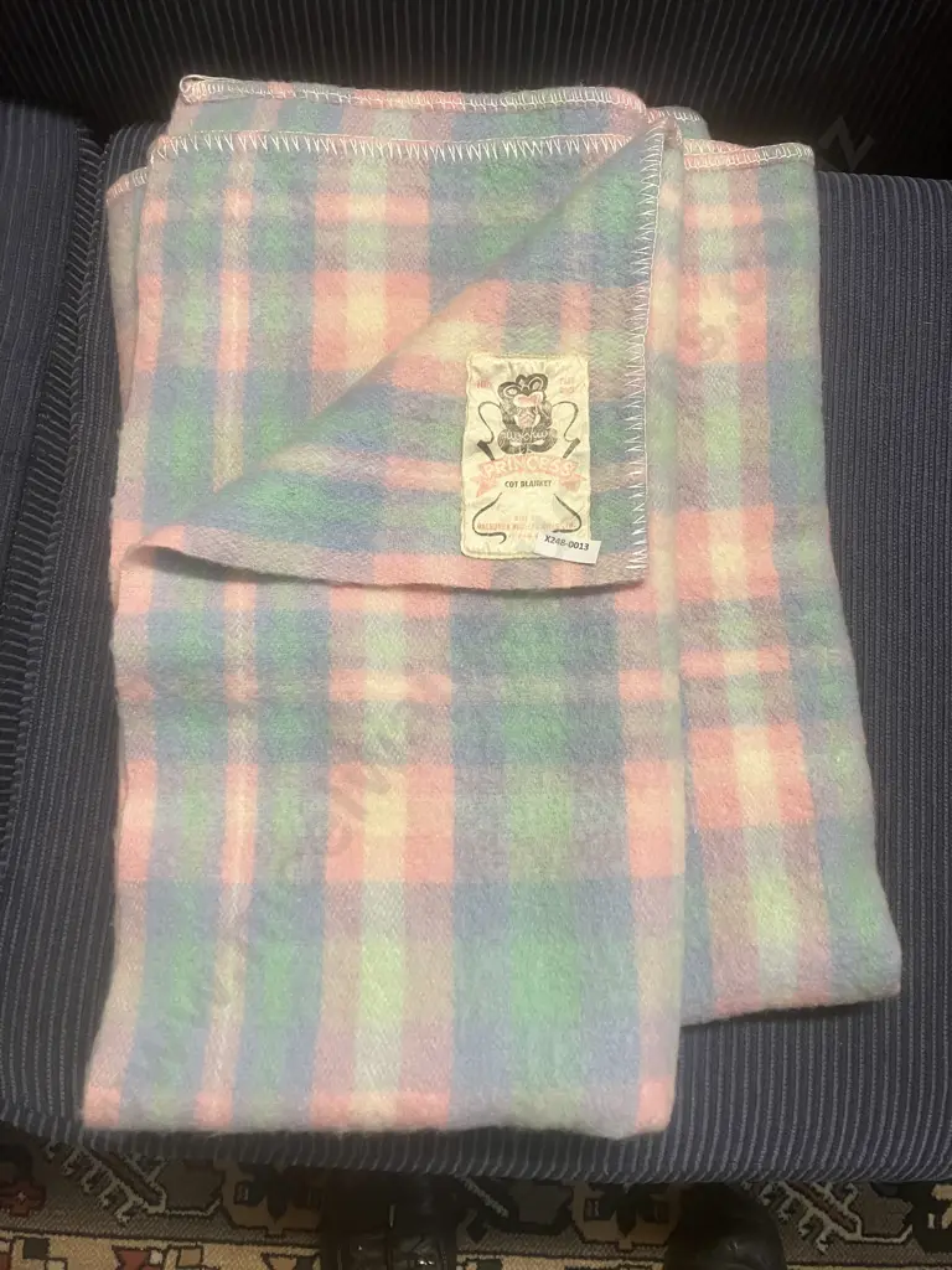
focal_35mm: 28
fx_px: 1027
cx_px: 476
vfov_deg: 63.4
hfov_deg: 49.7
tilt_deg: -80.3
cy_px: 635
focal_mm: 3.99
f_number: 1.8
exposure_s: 1/50
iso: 80
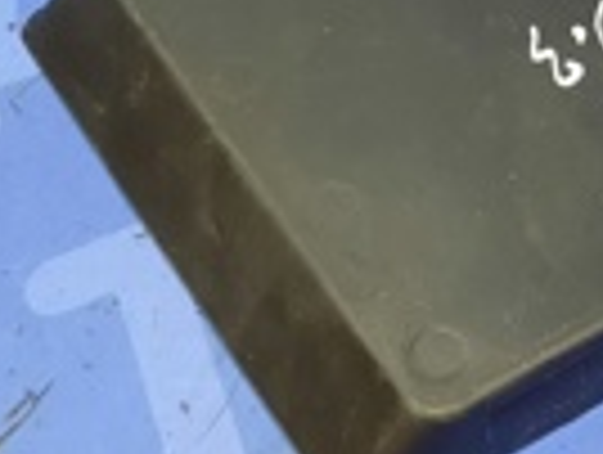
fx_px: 2077
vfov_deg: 12.3
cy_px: -36
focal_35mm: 119
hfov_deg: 16.4
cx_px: 468
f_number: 2
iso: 400
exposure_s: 1/33
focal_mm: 4.6
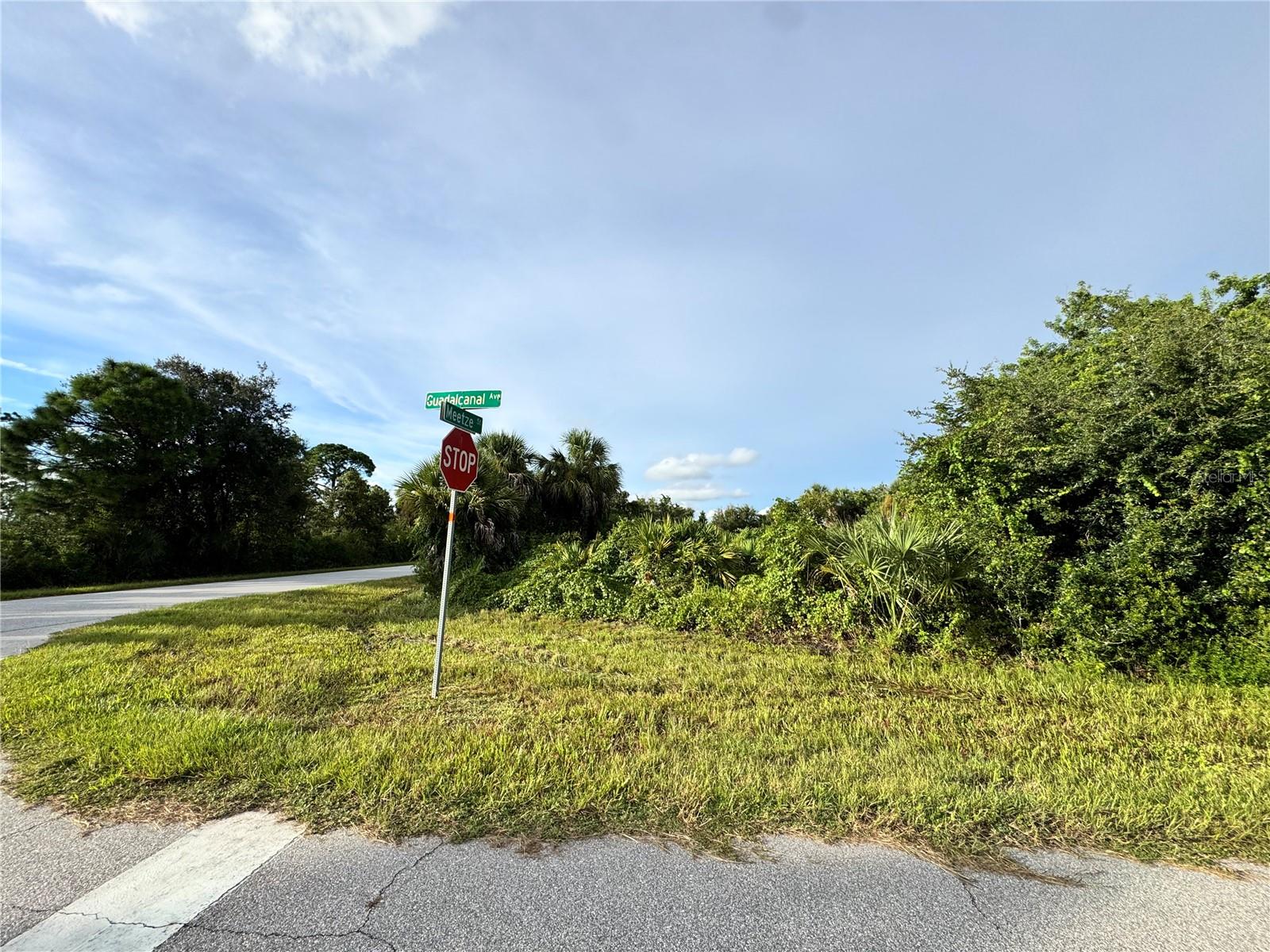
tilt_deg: +6.3
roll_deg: +0.4
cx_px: 635
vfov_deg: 85.7
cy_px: 476
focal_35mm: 14
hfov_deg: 102.1
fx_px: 514
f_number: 2.2
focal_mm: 2.22
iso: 50
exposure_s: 1/1880
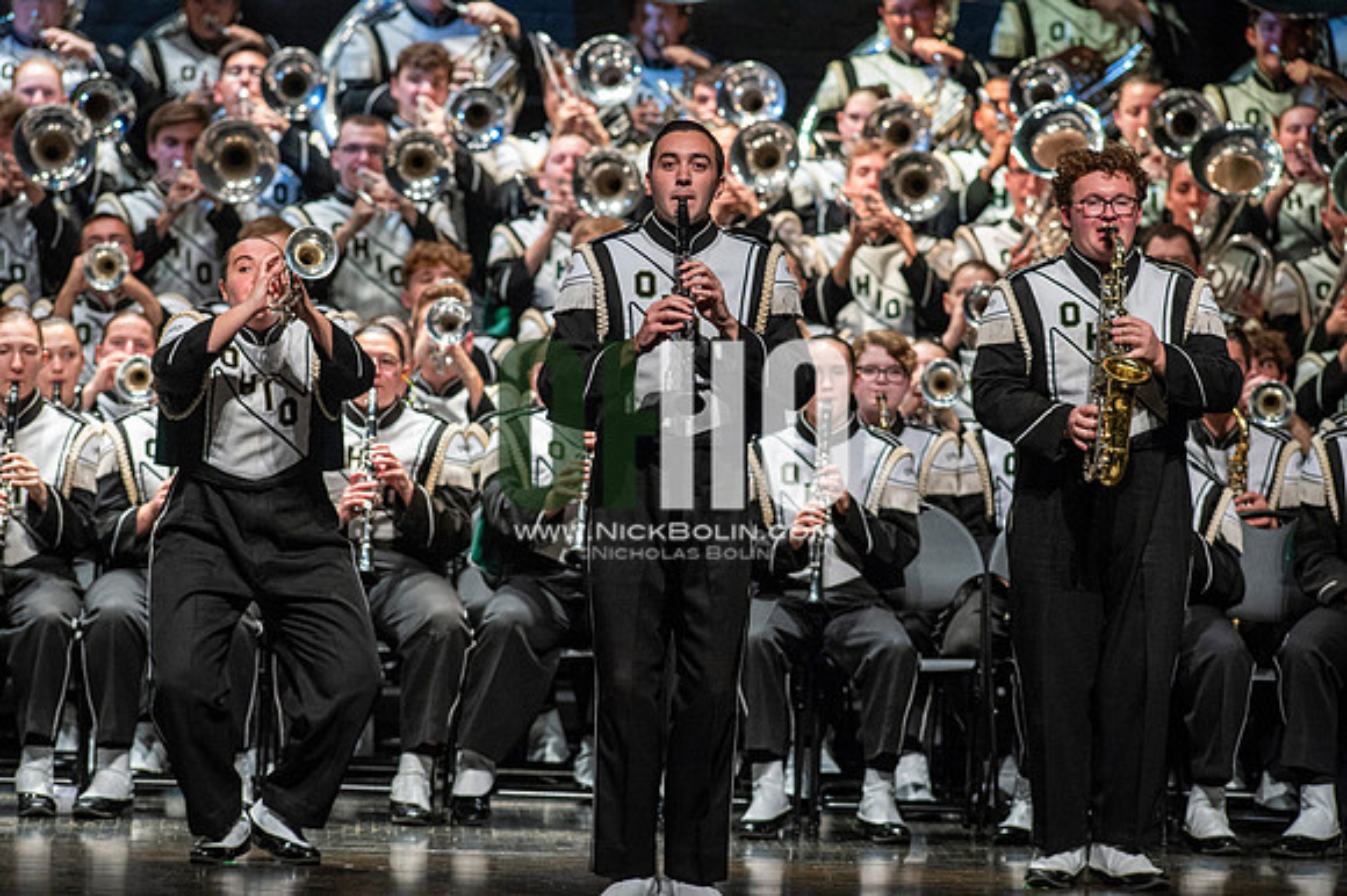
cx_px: 674
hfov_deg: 6.9
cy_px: 448
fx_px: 11218
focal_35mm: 300
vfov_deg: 4.6
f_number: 5.6
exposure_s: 1/400
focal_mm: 300
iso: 5000
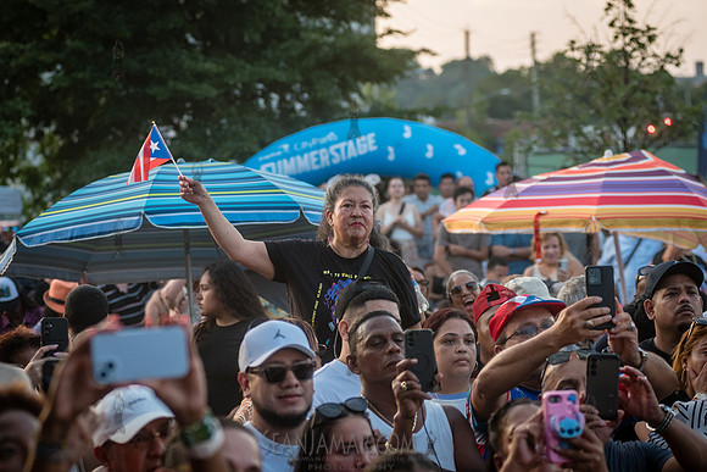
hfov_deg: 18.1
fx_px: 2217
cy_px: 268
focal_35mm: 113
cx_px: 311
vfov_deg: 12.1
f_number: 4
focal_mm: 92
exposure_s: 1/400
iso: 1000
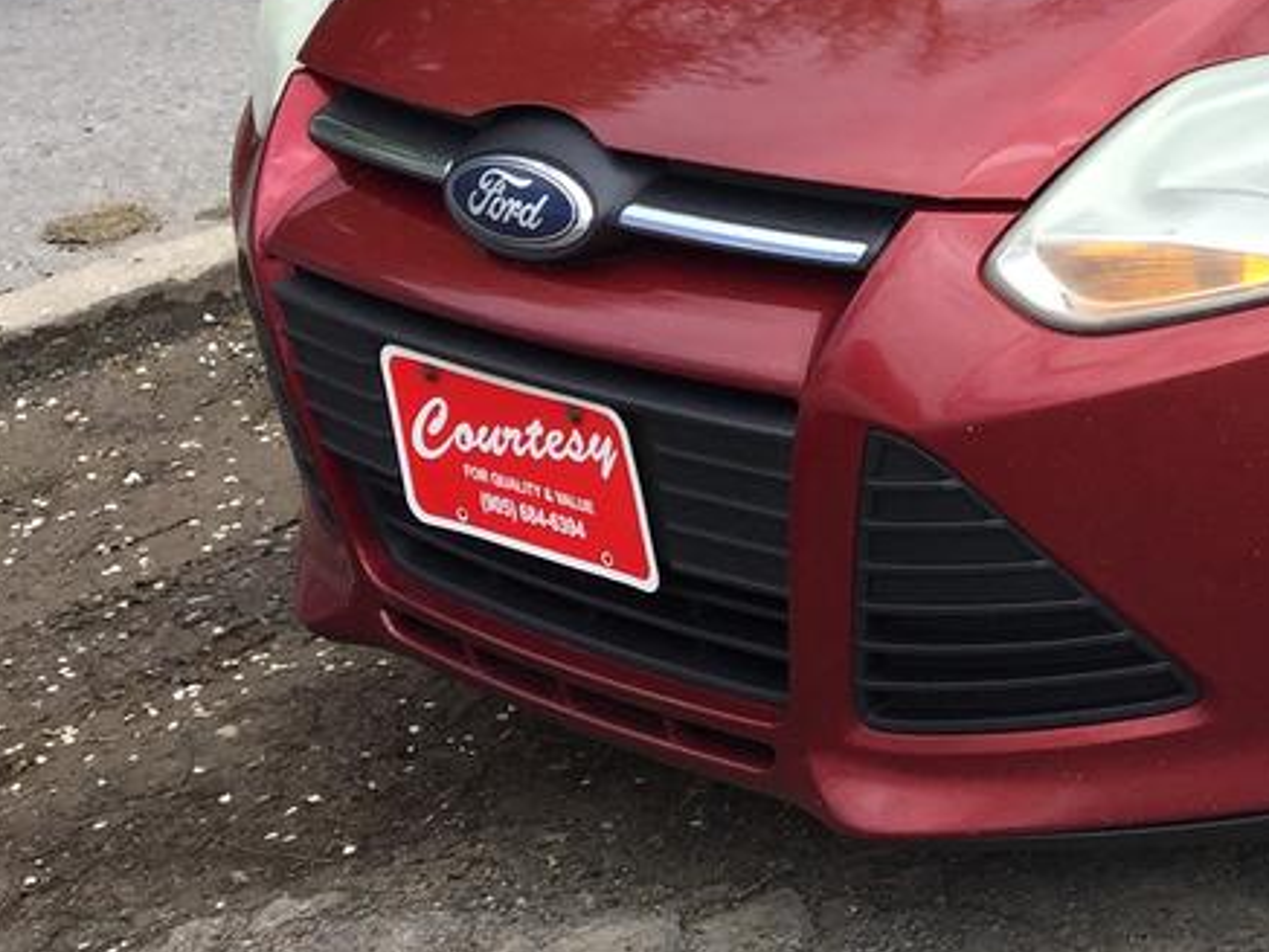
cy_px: 49
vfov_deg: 17.1
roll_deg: +1.5
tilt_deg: -19.0
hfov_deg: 20.5
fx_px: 3117
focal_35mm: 85
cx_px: 1751
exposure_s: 1/989
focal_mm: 4.15
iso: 32
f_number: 2.2
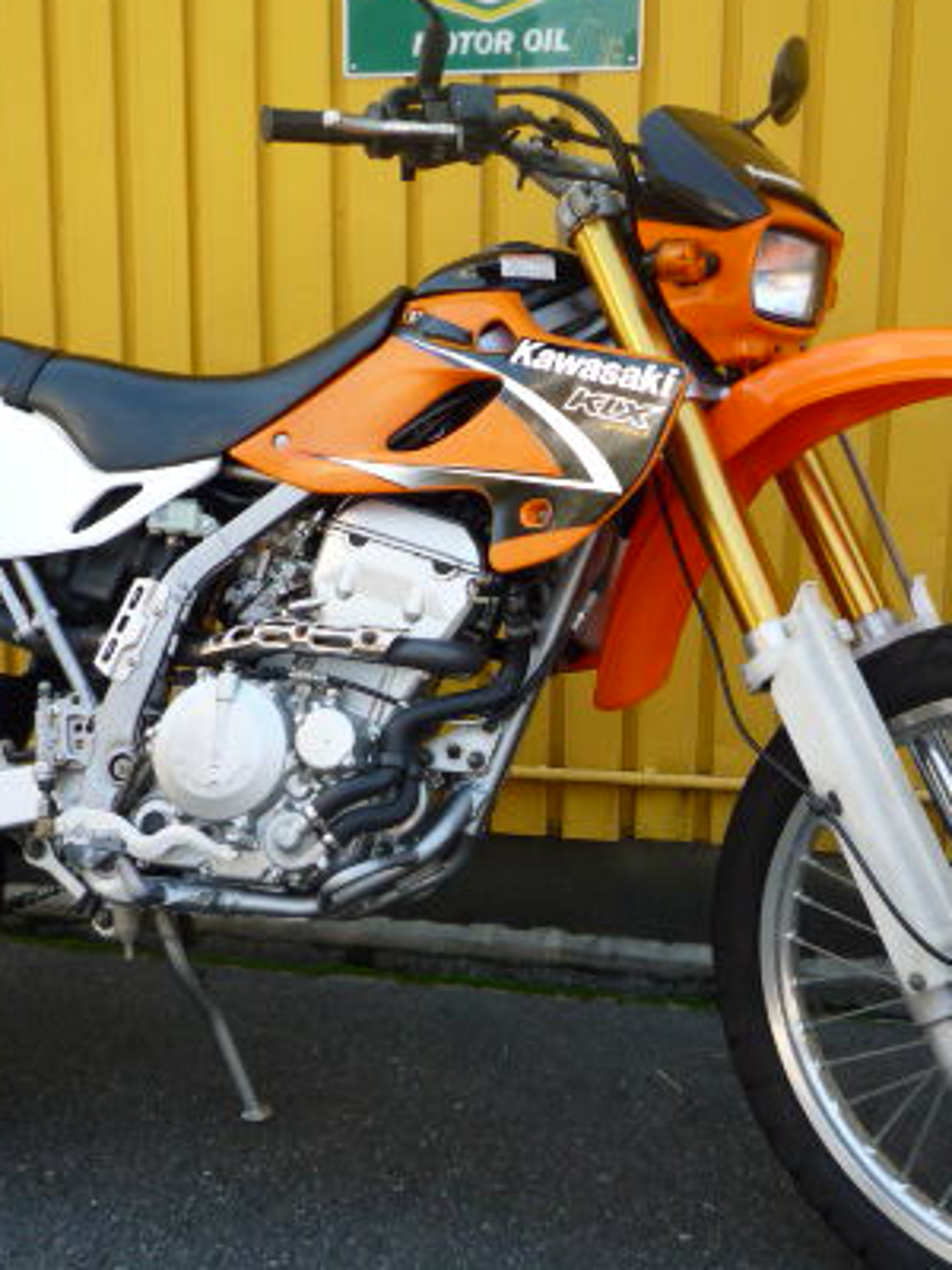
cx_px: 470
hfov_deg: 36.0
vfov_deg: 46.8
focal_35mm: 40
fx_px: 1467
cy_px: 638
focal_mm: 4.4
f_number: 2.8
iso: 100
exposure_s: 1/125
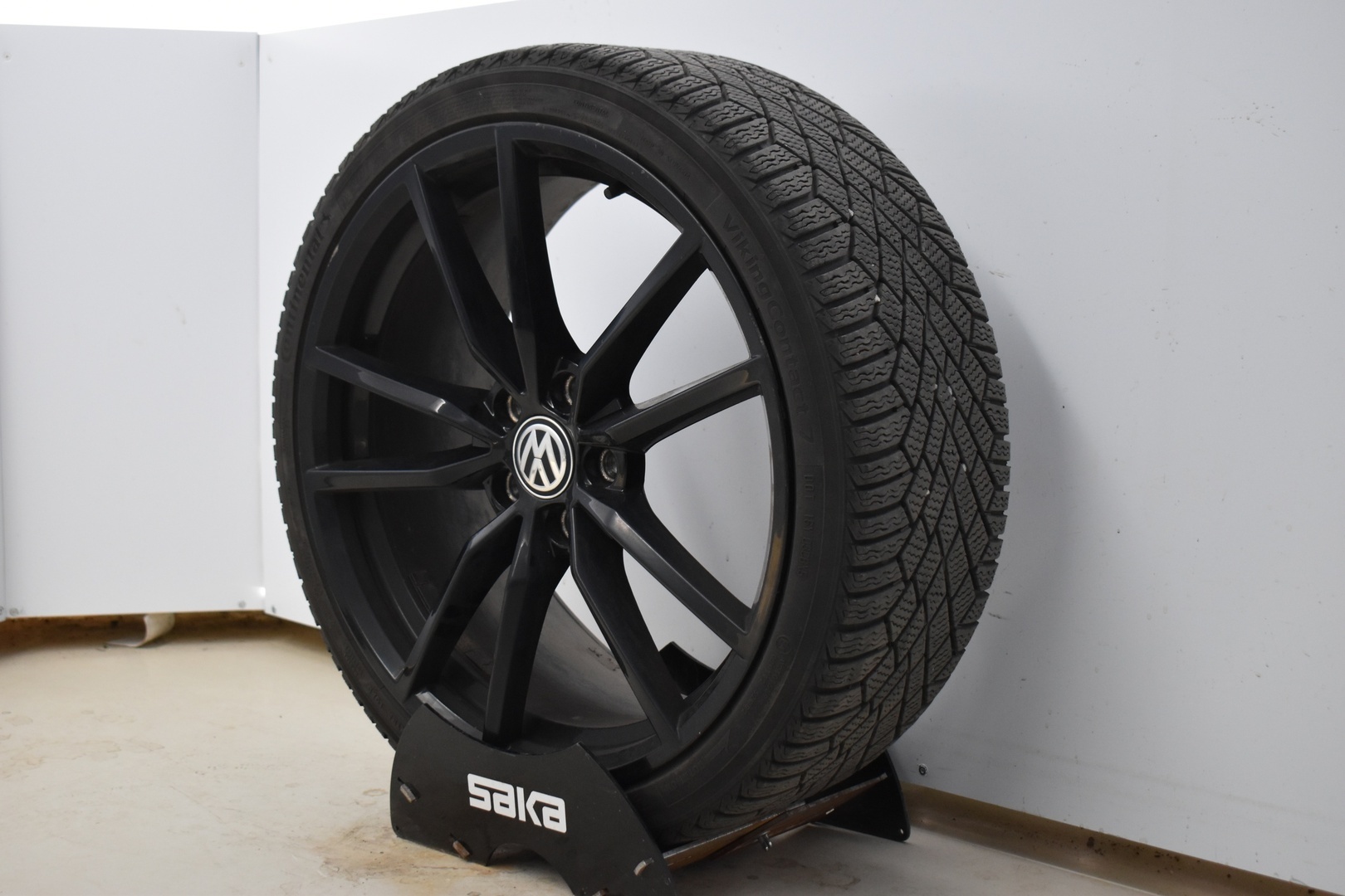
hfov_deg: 38.9
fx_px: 1905
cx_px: 672
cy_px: 448
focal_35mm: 51
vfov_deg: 26.5
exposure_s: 1/60
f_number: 4.5
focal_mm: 34
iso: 1250
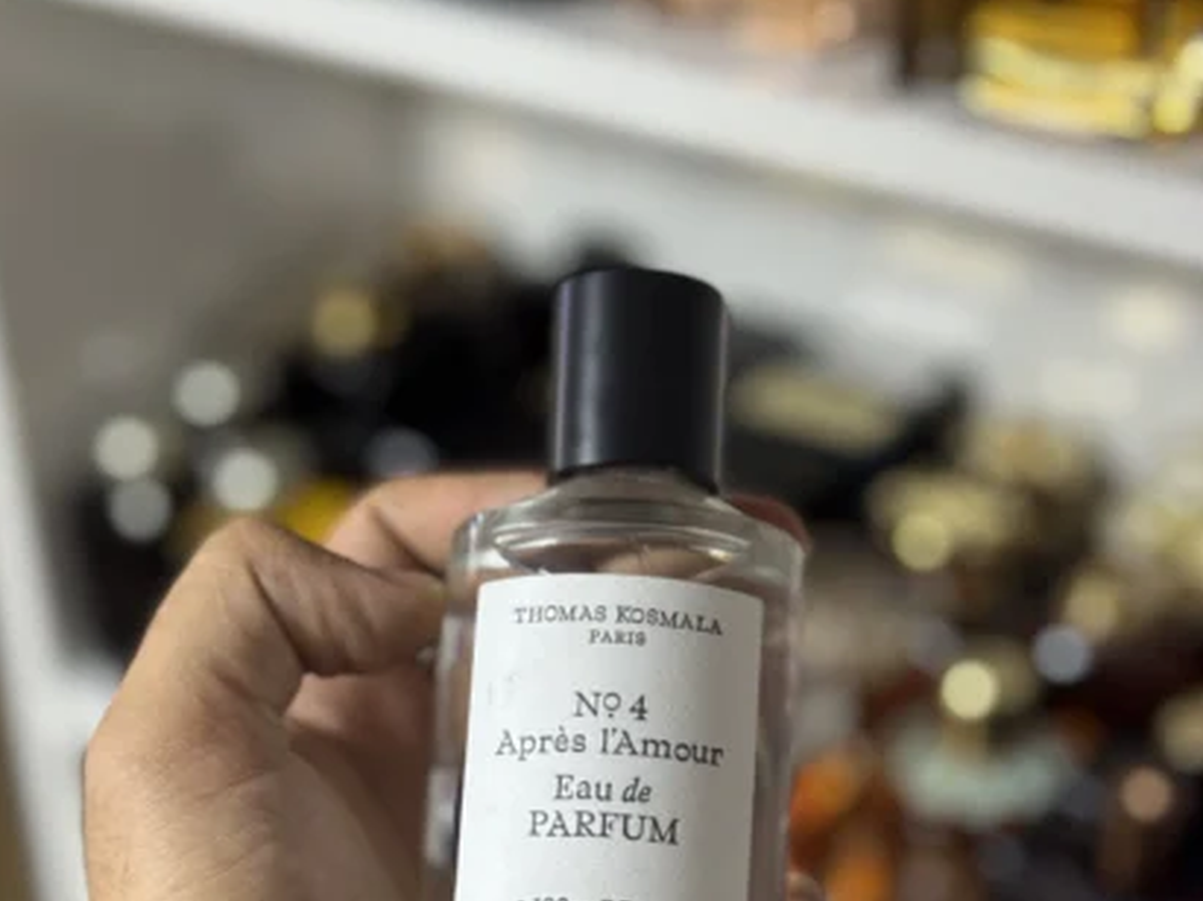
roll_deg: +1.3
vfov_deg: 21.7
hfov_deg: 29.0
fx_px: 2328
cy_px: 712
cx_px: 577
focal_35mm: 67
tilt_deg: -34.1
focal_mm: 6.76
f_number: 1.78
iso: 160
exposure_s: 1/50
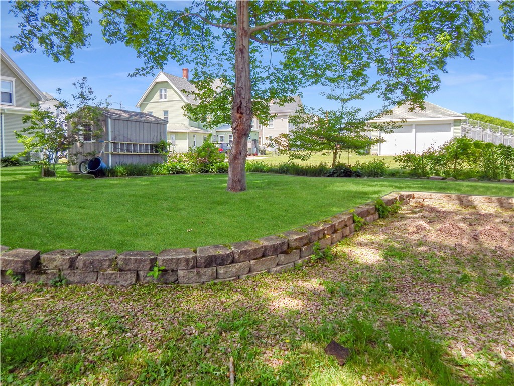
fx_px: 342
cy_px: 193
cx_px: 257
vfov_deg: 58.9
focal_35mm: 23
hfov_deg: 73.9
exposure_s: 1/800
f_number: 3
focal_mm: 4
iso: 125
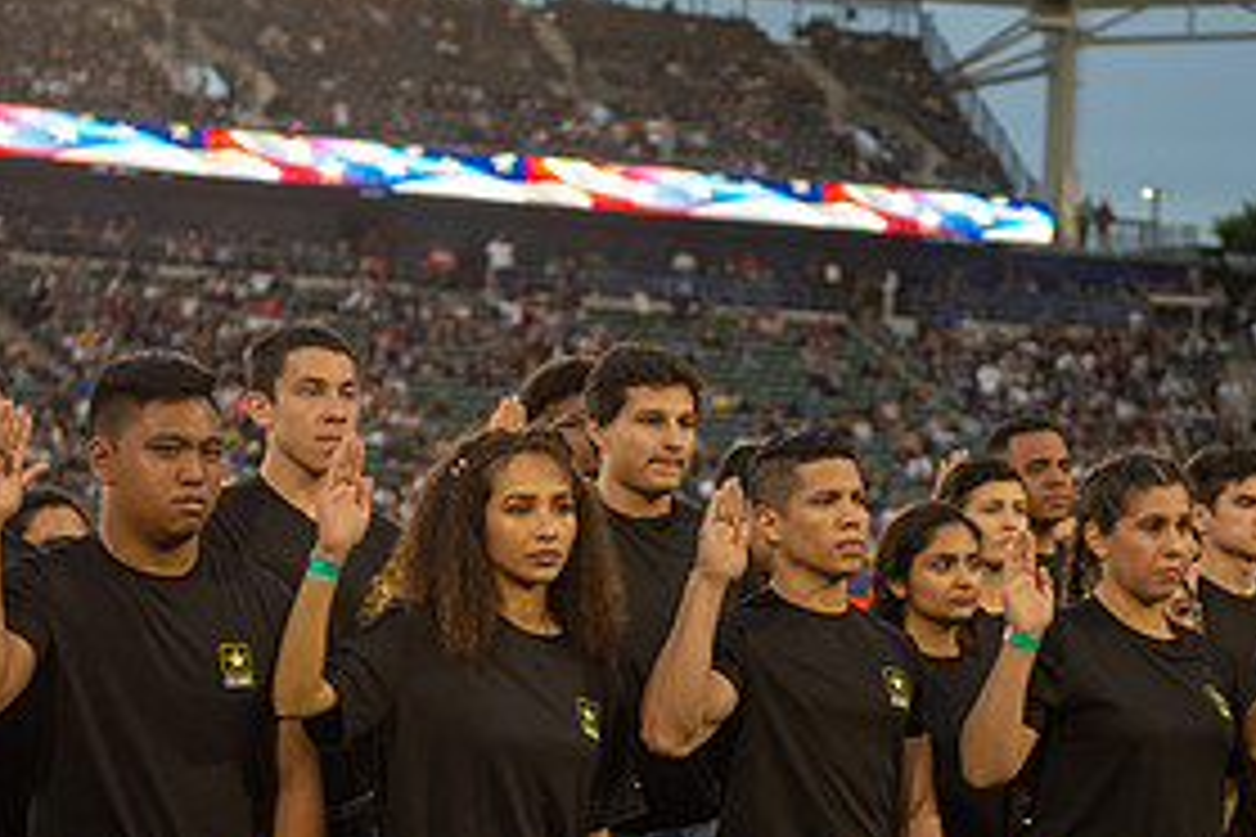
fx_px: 3768
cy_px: 767
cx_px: 725
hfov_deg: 18.9
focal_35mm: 108
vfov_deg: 12.6
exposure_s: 1/500
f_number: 2.8
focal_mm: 52
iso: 400
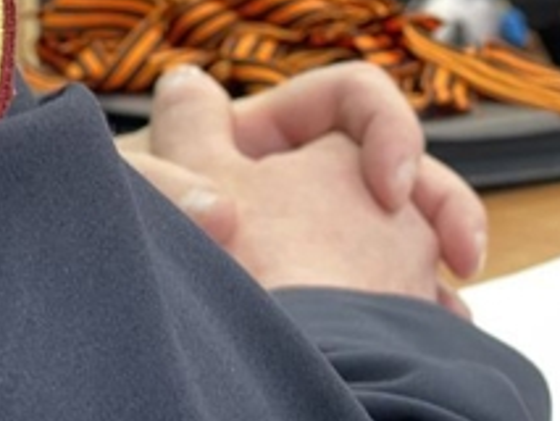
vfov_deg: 9.0
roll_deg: +1.2
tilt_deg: -3.2
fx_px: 2638
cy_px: -95
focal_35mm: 163
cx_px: 243
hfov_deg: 12.1
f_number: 2
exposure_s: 1/50
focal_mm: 6
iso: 400
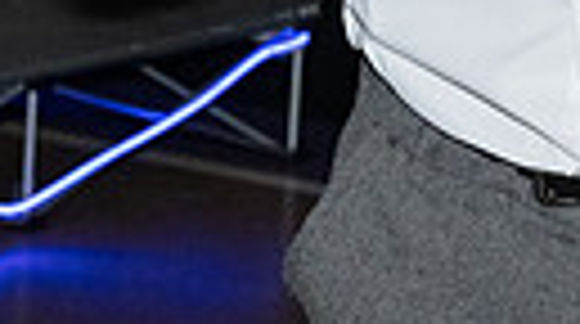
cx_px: 625
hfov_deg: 7.7
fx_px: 4298
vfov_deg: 4.2
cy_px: -626
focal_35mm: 280
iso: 6400
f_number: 5.6
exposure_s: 1/125
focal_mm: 51
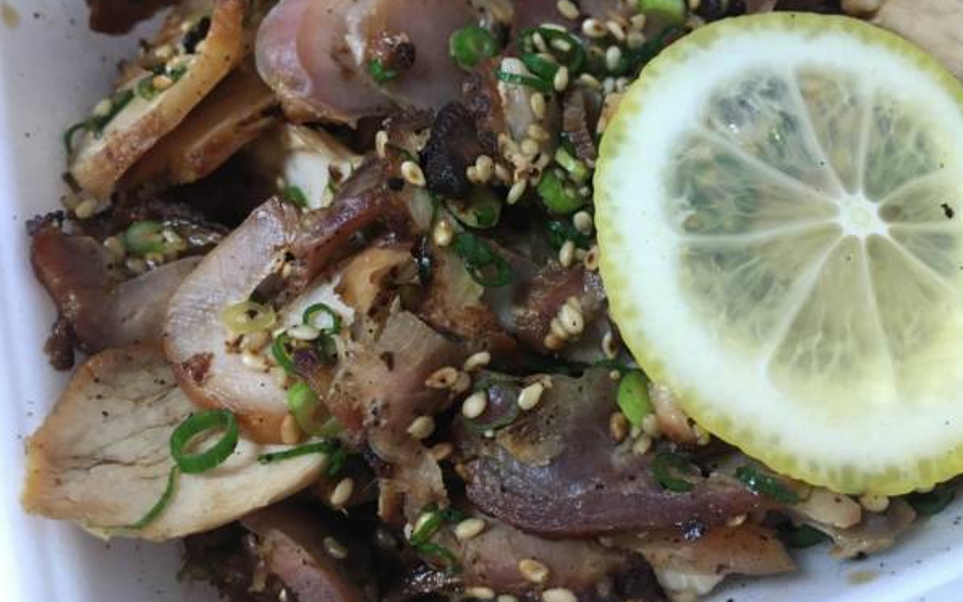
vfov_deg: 40.5
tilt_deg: -63.6
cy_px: 262
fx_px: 814
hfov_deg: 61.2
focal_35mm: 31
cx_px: 484
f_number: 2.2
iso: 160
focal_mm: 4.15
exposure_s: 1/30
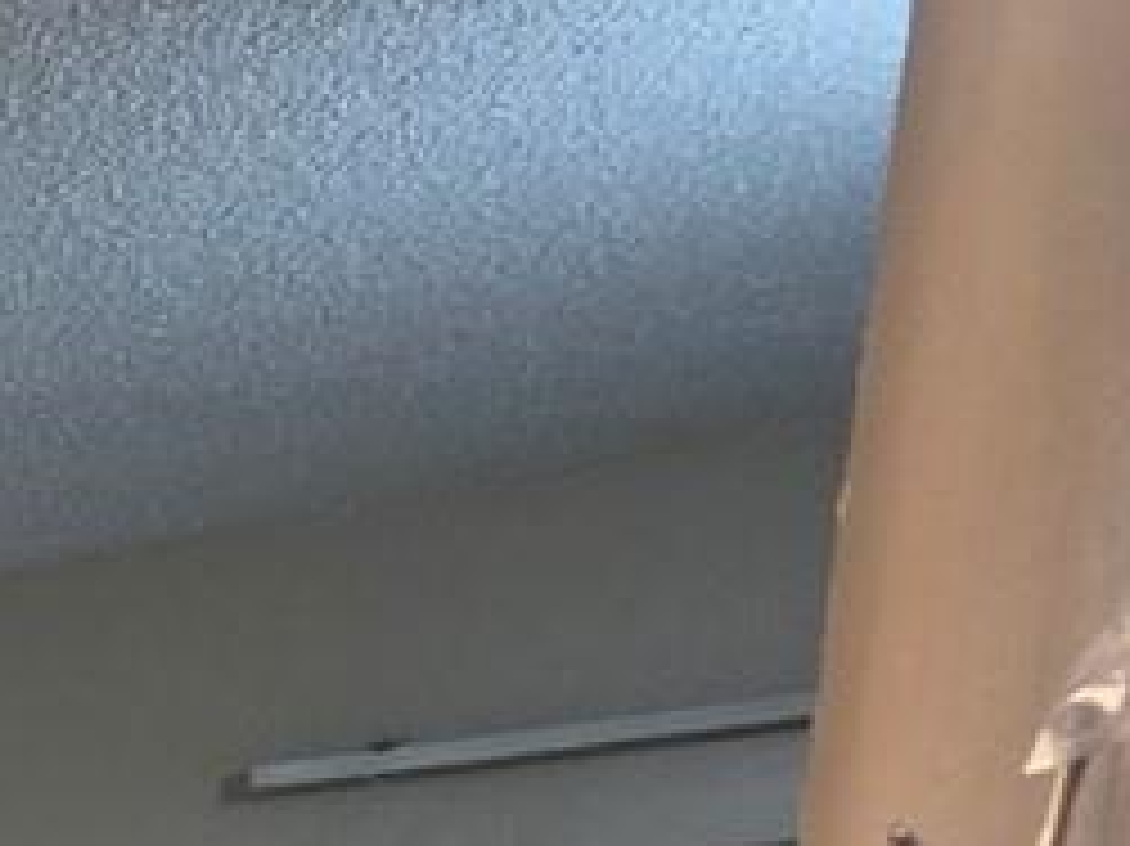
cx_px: -2391
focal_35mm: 83
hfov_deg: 11.0
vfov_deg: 14.1
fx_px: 2708
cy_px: 1822
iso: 160
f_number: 1.9
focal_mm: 2.2
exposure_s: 1/120
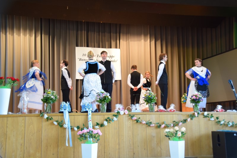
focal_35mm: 57
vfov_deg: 23.8
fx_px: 375
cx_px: 118
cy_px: 79
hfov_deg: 35.1
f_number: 4.2
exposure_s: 1/60
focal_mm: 38
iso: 1250
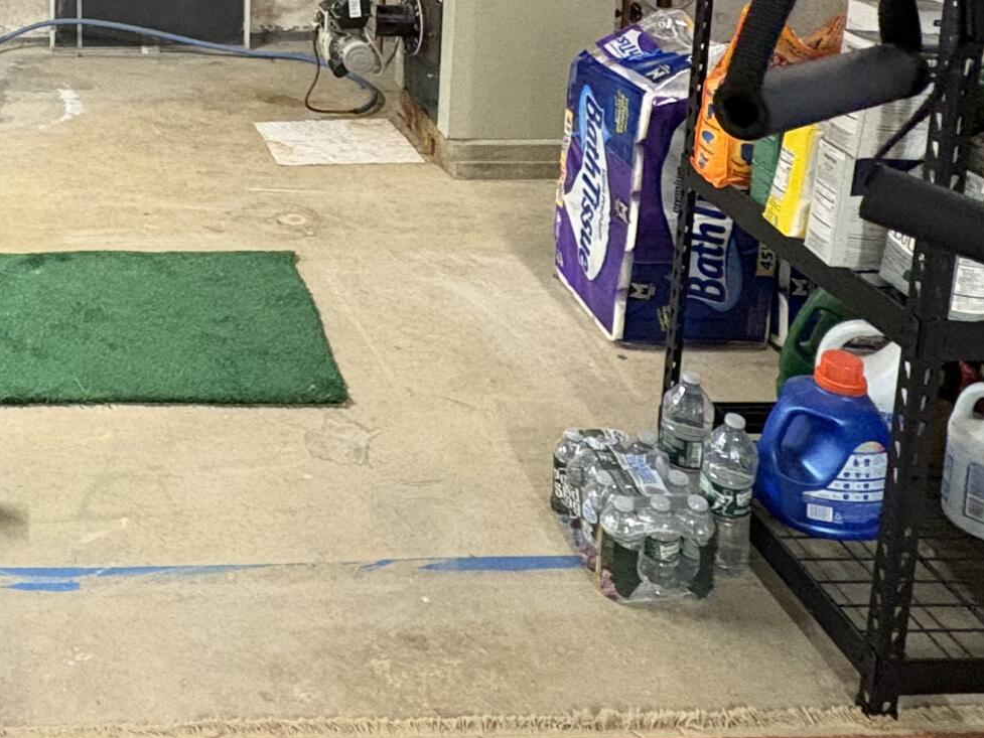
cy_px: -92
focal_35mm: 43
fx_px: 1222
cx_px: 76
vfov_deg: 29.9
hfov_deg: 40.2
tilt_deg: -8.8
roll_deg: +0.7
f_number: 2.2
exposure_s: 1/40
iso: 640
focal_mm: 2.22
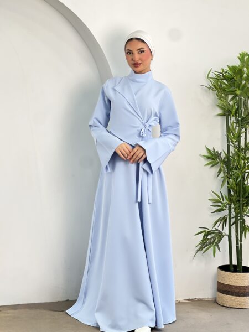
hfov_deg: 19.1
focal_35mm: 77
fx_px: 739
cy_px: 166
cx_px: 124
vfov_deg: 25.3
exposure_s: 1/100
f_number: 2.8
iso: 80
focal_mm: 9
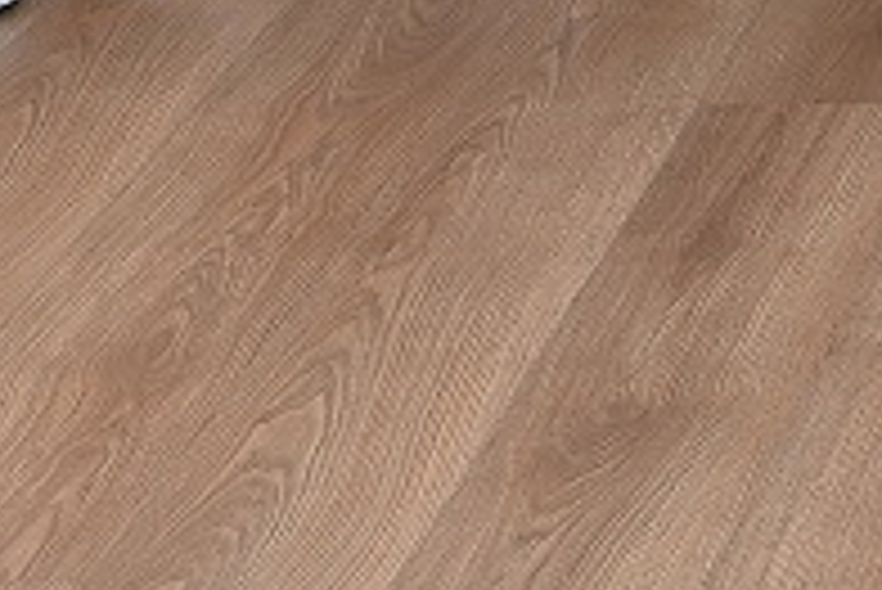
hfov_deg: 8.1
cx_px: 2205
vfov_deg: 5.4
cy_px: -1522
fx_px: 5664
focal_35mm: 231
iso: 160
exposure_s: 1/80
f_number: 4.5
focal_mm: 30
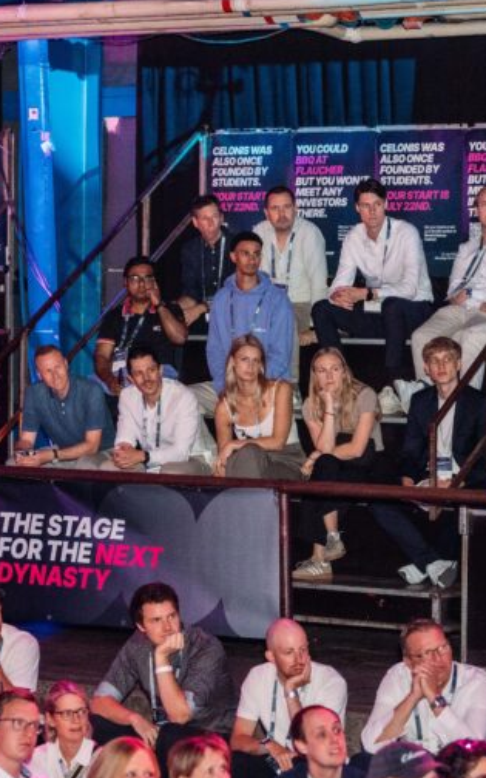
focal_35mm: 147
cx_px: 63
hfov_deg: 8.9
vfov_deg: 14.2
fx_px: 3115
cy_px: 325
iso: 3200
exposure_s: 1/250
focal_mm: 70
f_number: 2
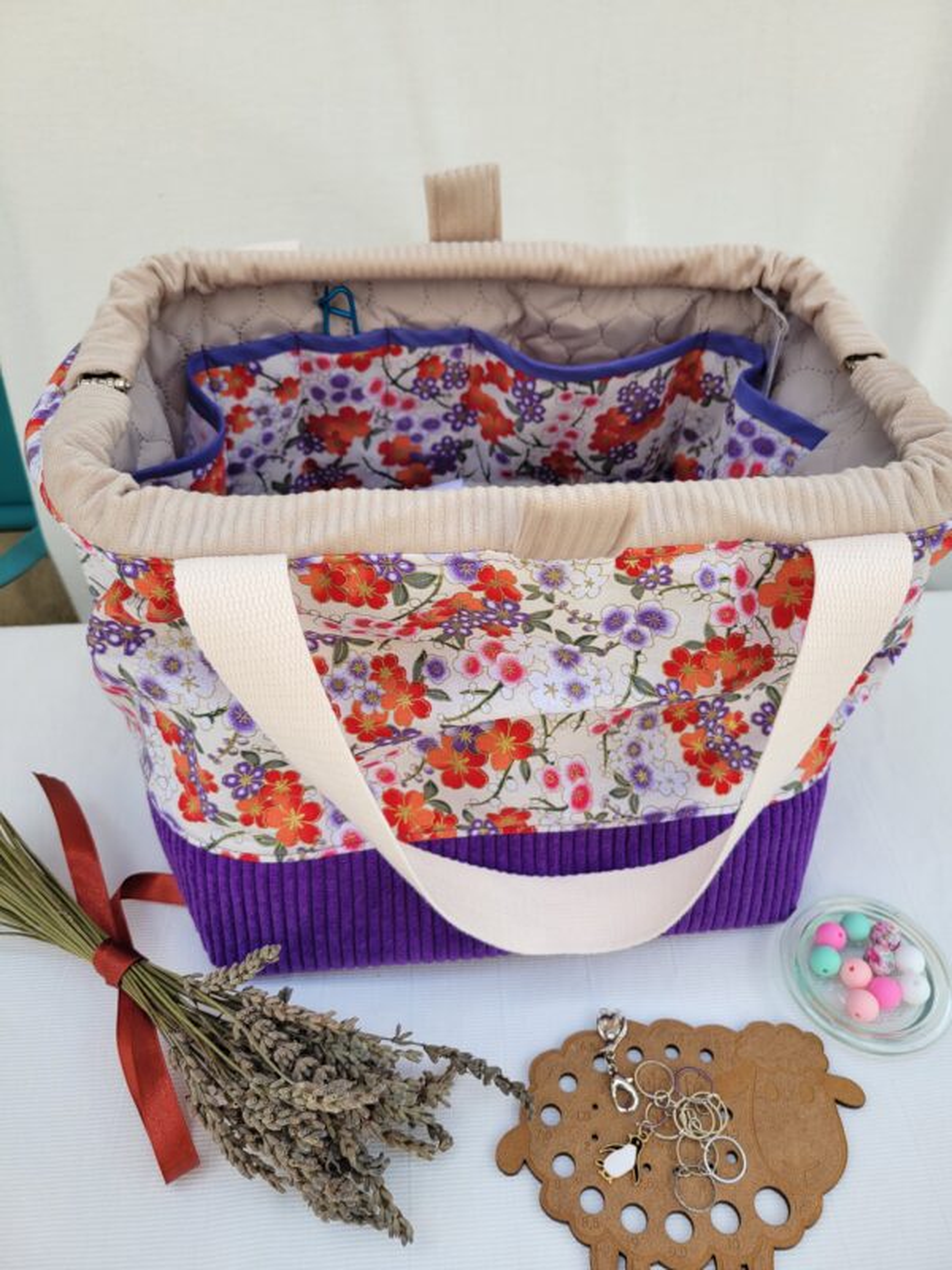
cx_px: 476
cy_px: 635
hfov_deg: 53.1
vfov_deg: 67.3
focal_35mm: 26
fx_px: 953
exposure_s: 1/876
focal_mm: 5.4
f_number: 1.8
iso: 40
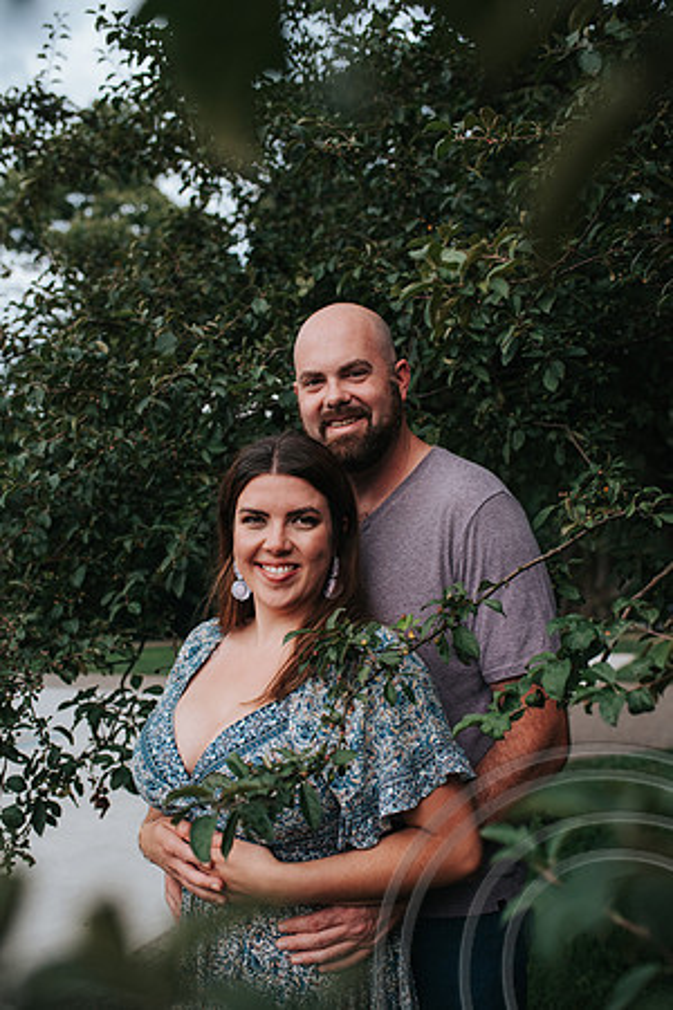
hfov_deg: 37.9
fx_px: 981
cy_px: 505
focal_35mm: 35
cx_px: 336
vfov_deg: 54.4
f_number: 2.8
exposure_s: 1/1250
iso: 1000
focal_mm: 35
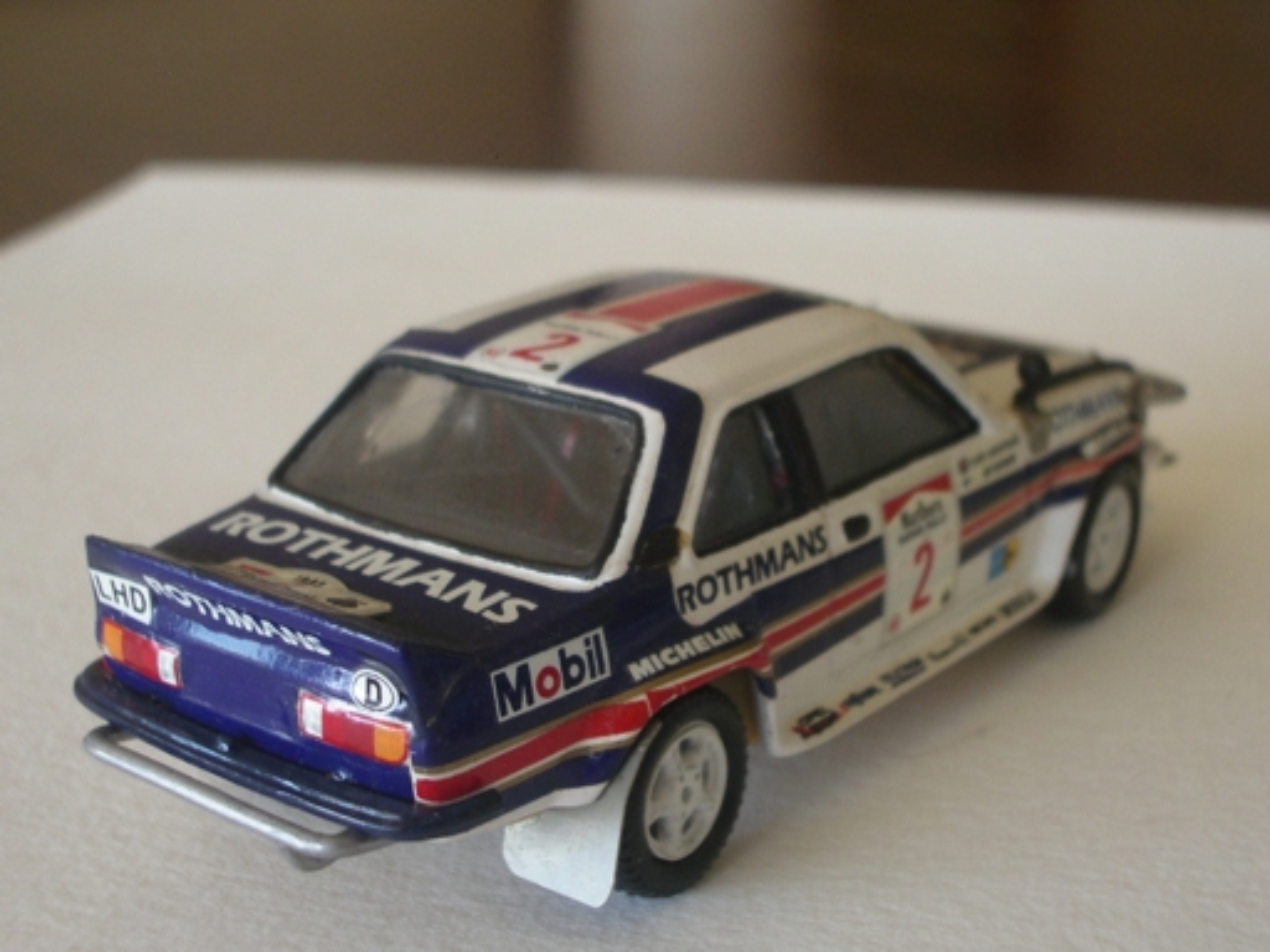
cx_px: 635
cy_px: 476
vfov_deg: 23.7
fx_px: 2275
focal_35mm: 62
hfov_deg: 31.2
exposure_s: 1/80
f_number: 3.5
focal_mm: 10.2
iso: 160
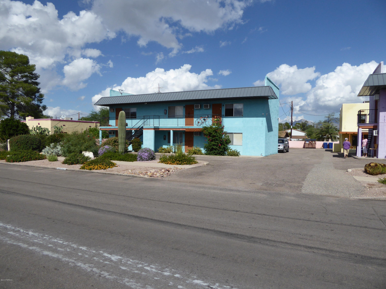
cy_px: 144
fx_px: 279
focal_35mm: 25
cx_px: 193
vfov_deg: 54.9
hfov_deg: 69.4
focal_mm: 4.3
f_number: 3.5
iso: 100
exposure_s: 1/1600
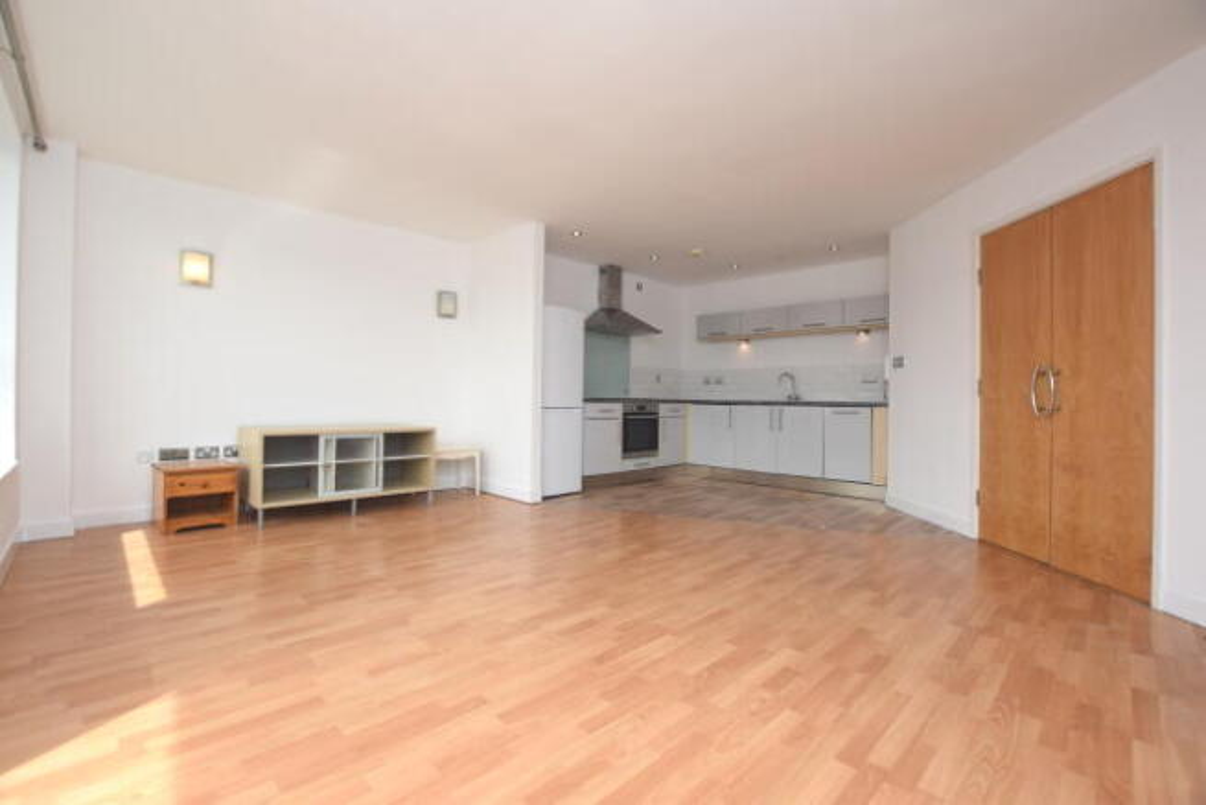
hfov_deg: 100.4
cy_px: 402
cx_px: 603
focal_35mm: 15
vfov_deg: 77.4
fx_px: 503
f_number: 5.6
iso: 110
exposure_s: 1/125
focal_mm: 10
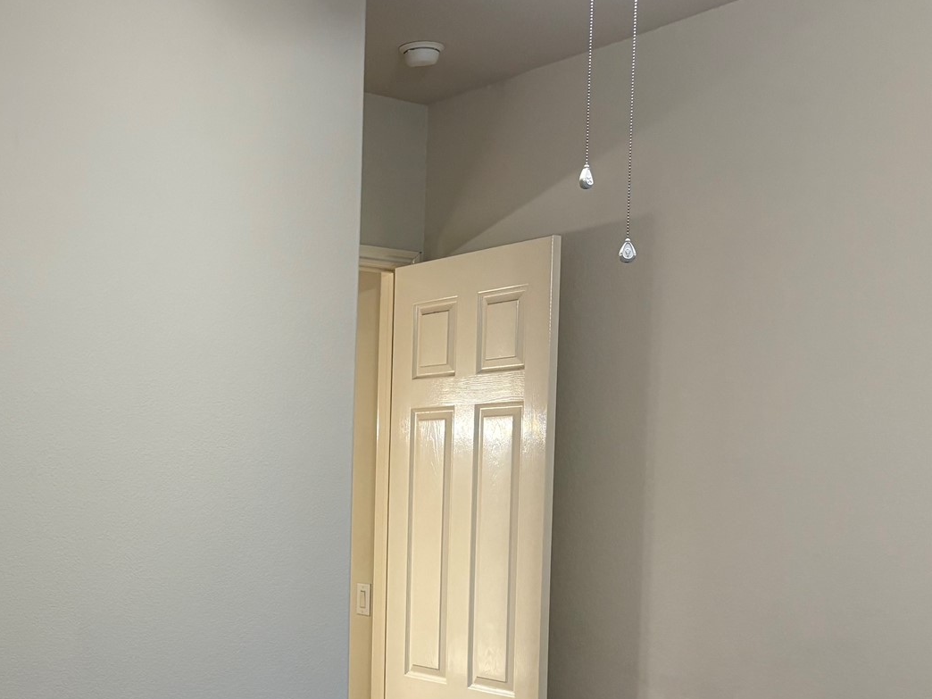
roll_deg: -0.9
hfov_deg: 36.2
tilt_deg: -3.6
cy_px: 554
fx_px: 1373
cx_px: 182
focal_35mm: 51
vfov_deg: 28.0
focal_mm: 5.96
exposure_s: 1/60
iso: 160
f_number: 1.6
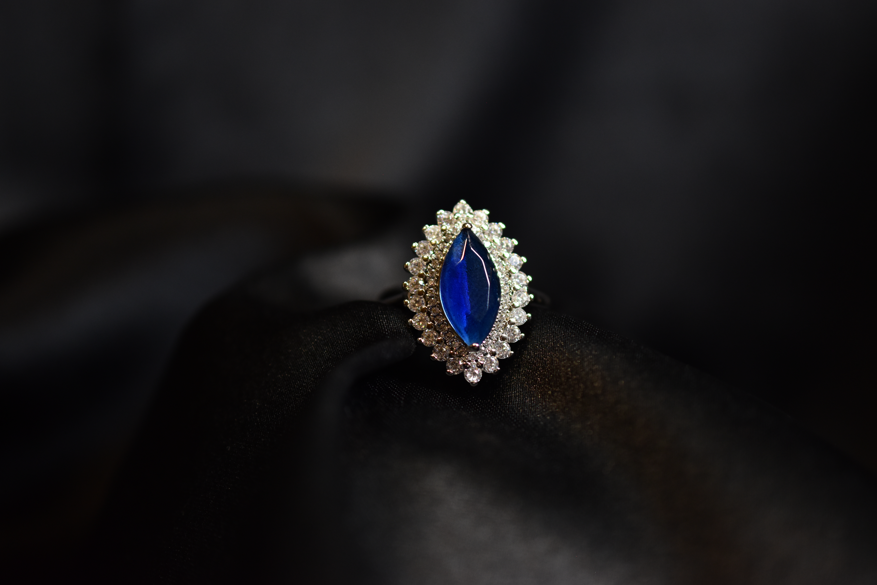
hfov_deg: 33.4
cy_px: 292
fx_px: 1462
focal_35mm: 60
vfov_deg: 22.6
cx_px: 438
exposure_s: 1/200
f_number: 3.2
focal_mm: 40
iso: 800
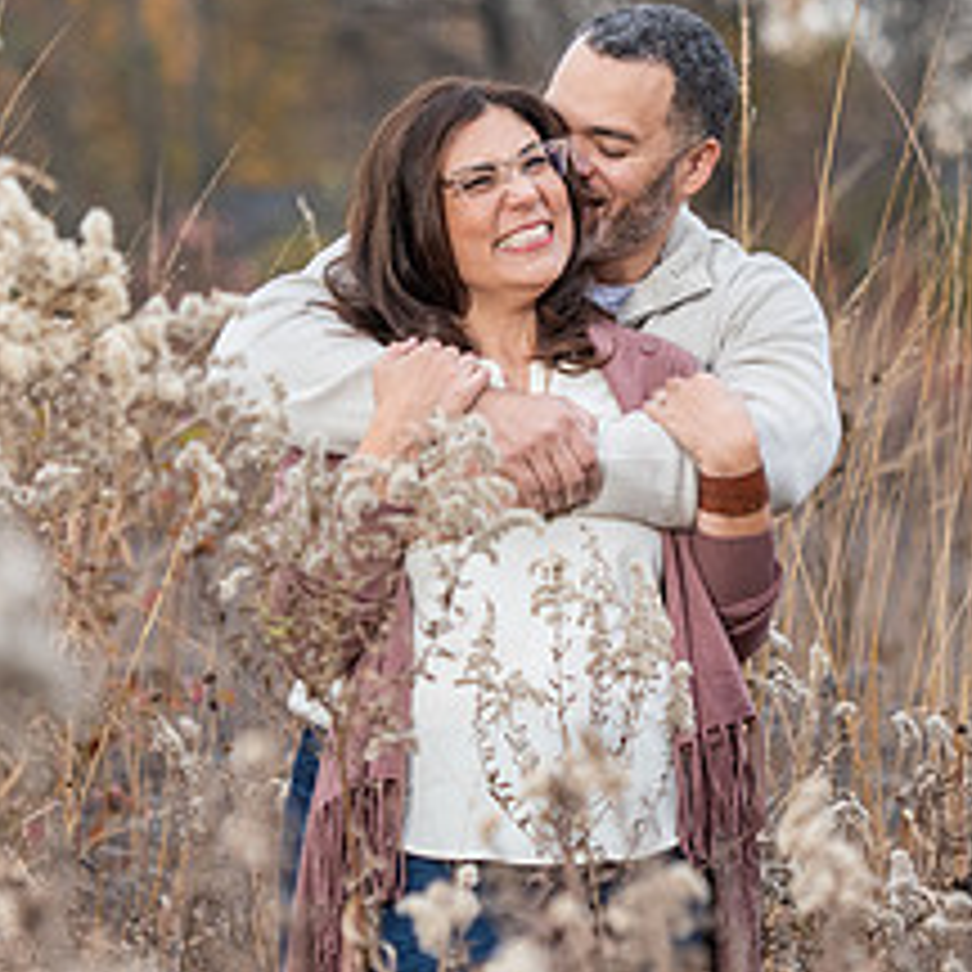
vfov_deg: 5.9
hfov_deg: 5.9
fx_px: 9467
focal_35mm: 298
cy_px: 318
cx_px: 630
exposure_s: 1/200
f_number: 4
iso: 400
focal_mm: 110
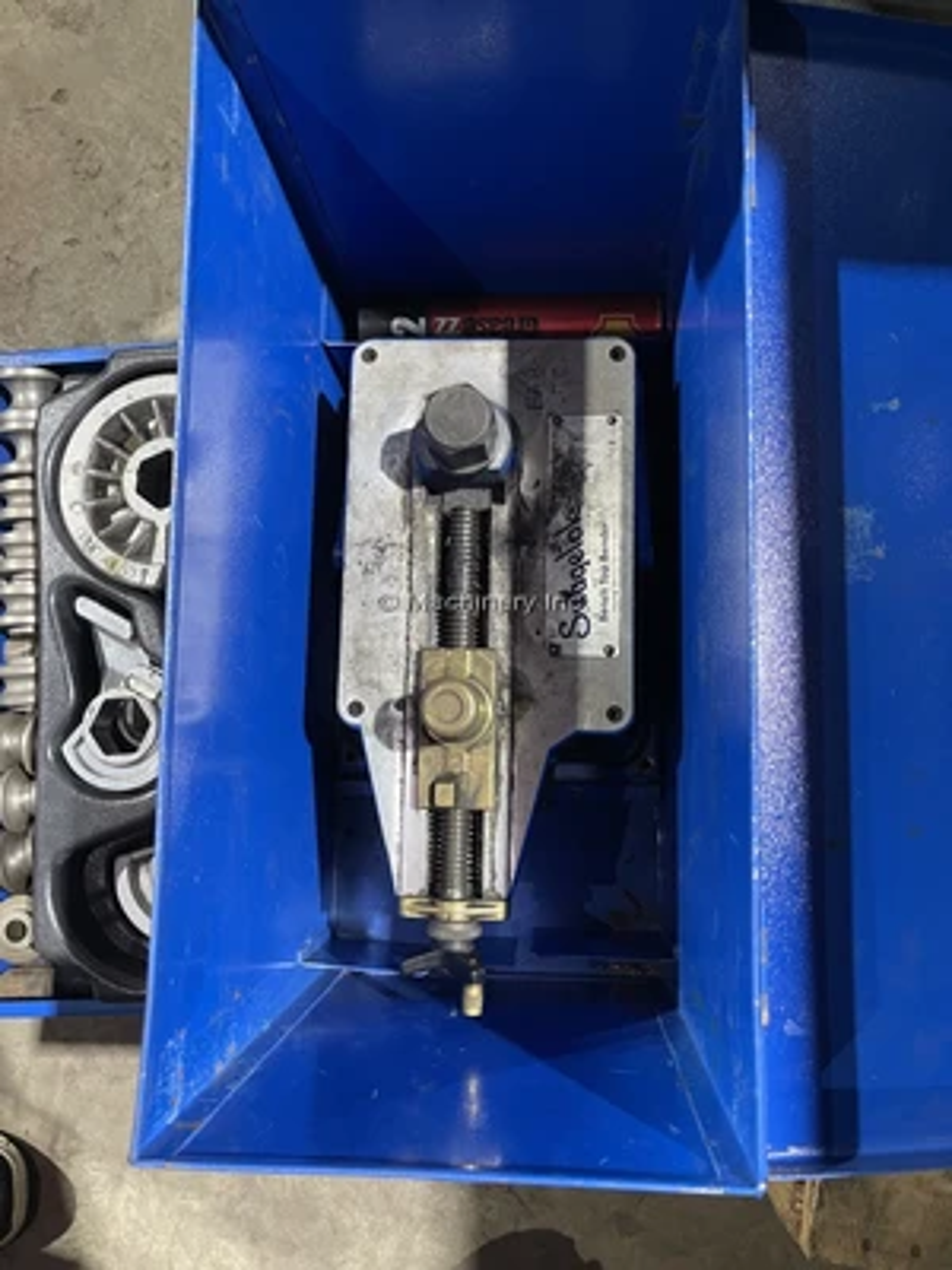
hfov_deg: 54.9
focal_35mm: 25
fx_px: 917
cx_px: 476
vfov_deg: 69.4
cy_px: 635
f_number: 1.6
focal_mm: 5.1
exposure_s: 1/40
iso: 400
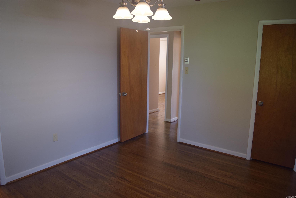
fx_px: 222
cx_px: 148
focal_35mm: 27
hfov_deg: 67.4
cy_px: 99
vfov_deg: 47.9
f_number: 3.5
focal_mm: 18
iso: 400
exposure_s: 1/60
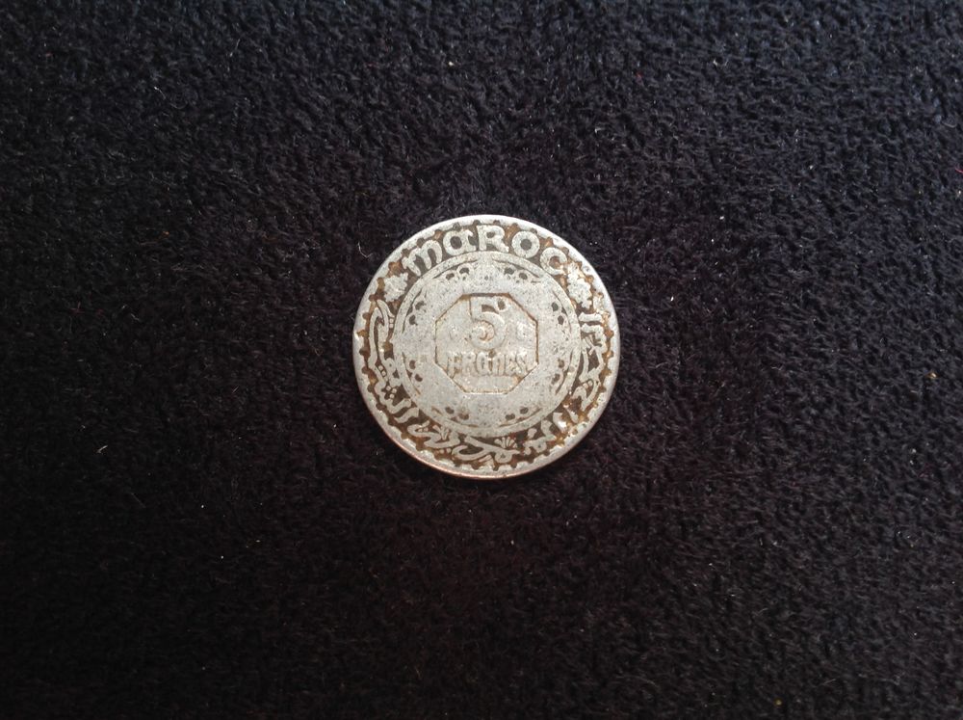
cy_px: 360
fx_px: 972
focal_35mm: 35
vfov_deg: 40.6
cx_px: 482
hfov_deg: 52.7
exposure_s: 1/30
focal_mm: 4.28
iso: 64
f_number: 2.4
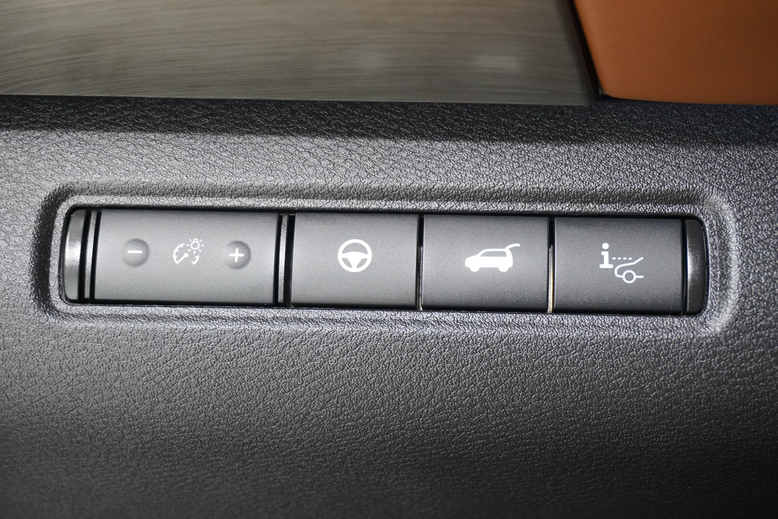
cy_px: 261
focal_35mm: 62
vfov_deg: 21.9
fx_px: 1340
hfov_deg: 32.4
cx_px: 390
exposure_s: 1/80
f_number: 5.6
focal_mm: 41
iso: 3200
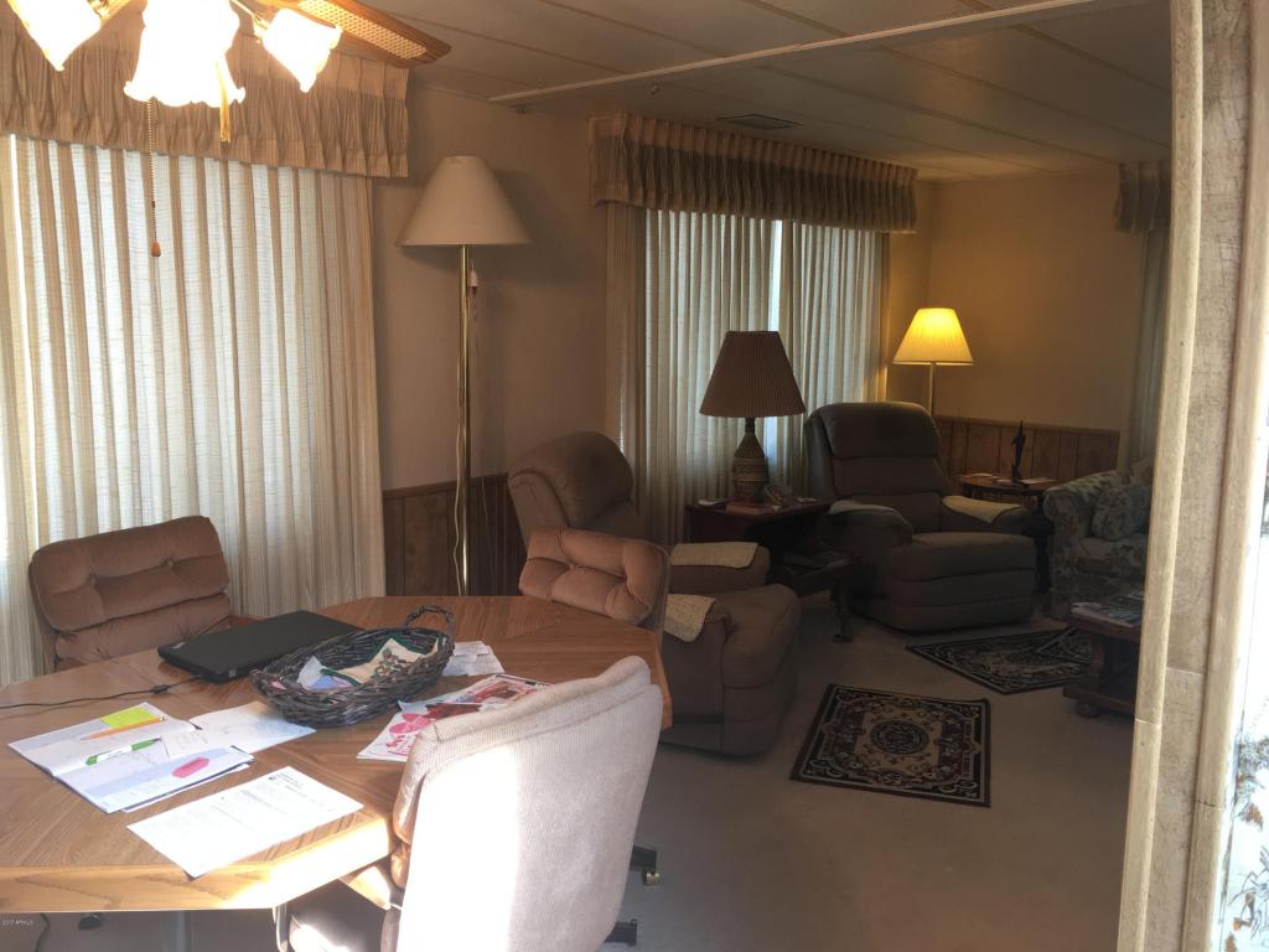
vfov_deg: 48.2
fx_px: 1063
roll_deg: -0.8
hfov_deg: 61.7
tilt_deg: -7.7
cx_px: 634
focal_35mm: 29
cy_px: 476
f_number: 2.2
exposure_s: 1/30
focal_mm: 4.15
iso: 50
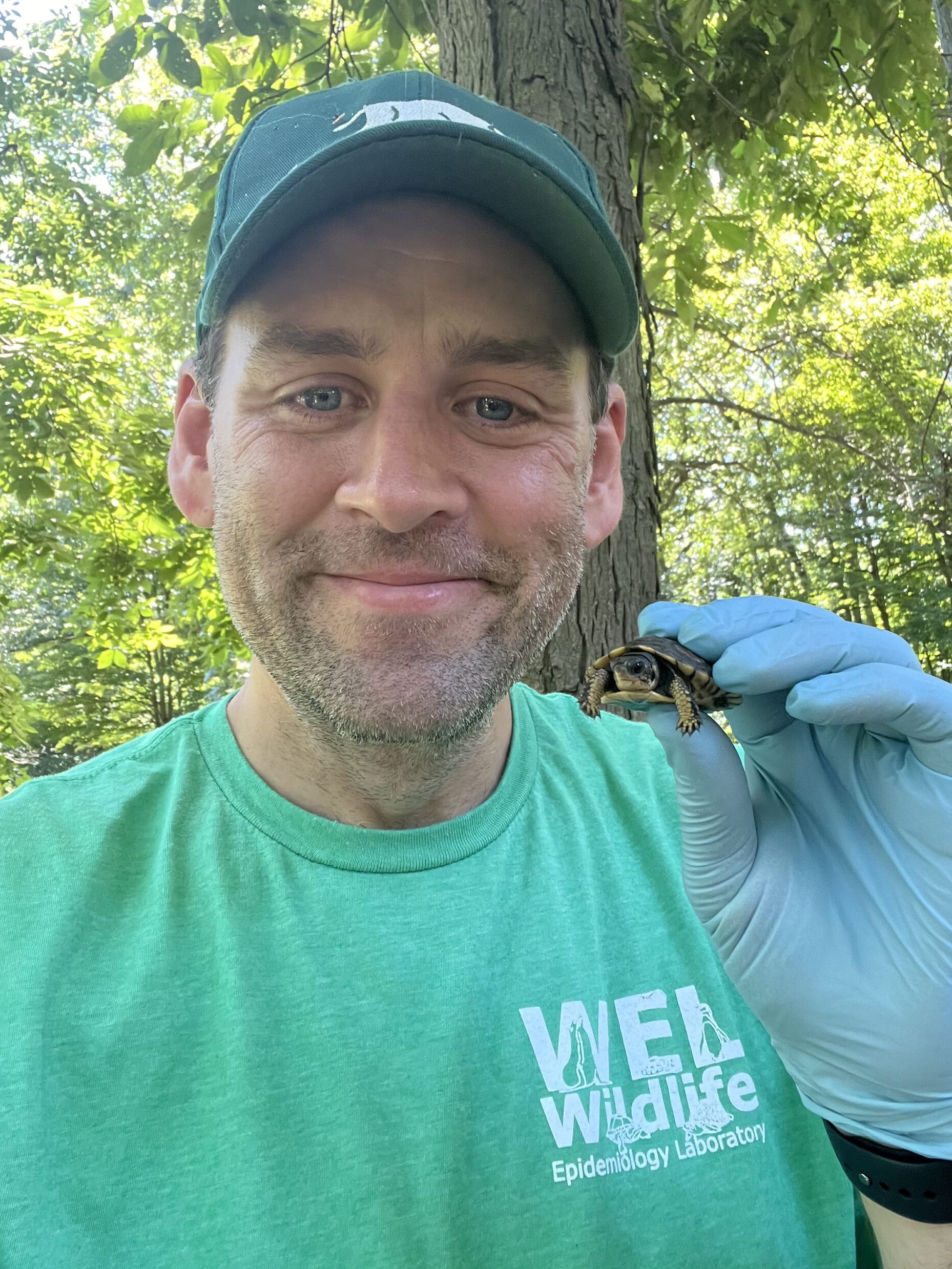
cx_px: 479
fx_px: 1137
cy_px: 614
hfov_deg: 45.4
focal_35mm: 31
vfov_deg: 58.3
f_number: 2.2
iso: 160
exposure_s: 1/60
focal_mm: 2.71
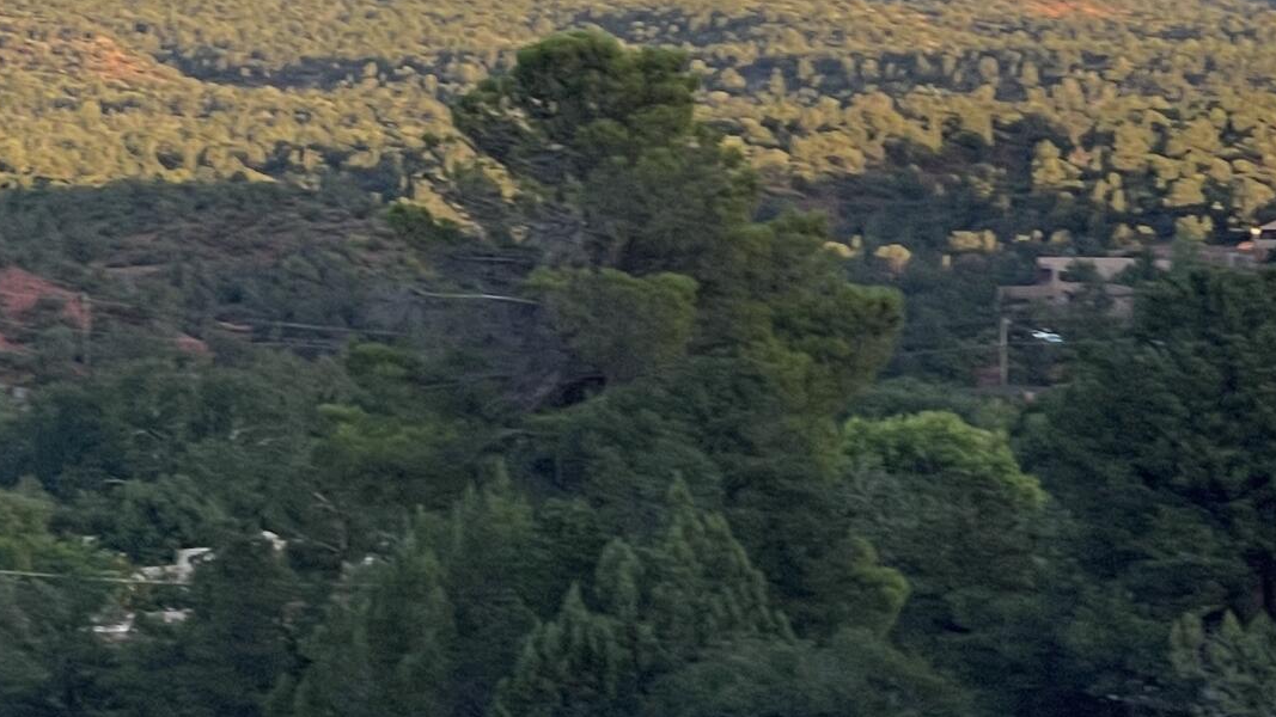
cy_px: 18
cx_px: -402
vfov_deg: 6.2
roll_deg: -0.5
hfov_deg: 10.7
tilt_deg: +0.8
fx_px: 6631
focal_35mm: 196
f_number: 2.2
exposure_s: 1/208
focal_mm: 7.5
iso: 20
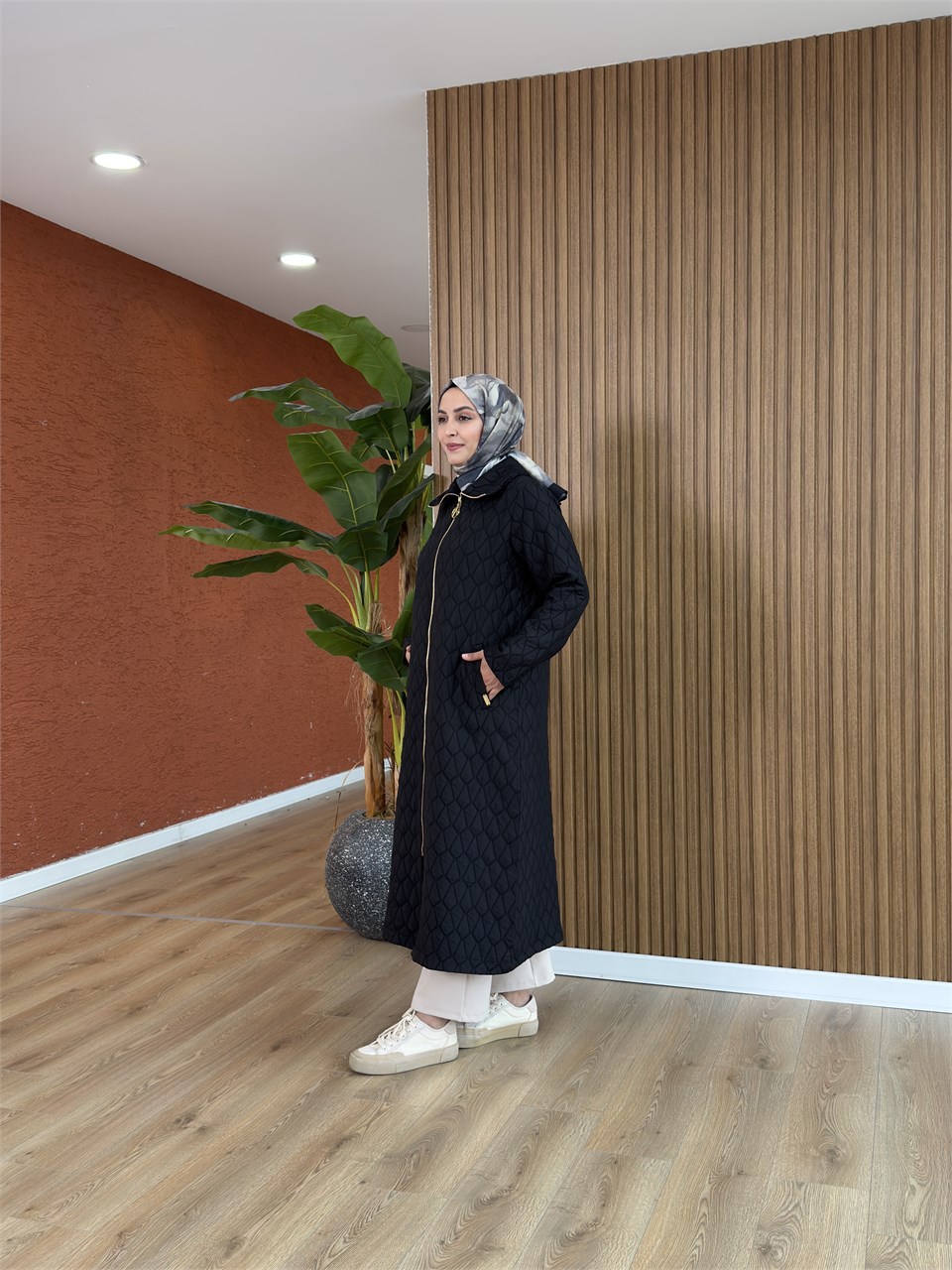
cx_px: 476
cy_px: 635
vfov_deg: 52.6
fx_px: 1283
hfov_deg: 40.7
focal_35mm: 35
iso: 100
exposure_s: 1/89
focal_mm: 6.76
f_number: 1.78
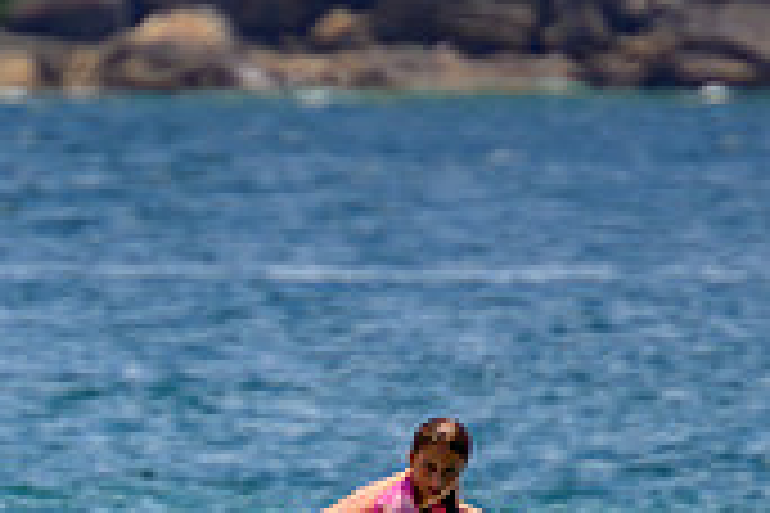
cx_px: -192
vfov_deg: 0.7
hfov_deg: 1.1
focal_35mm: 1864
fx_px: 39866
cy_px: 832
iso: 280
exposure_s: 1/2000
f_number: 5.6
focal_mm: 400
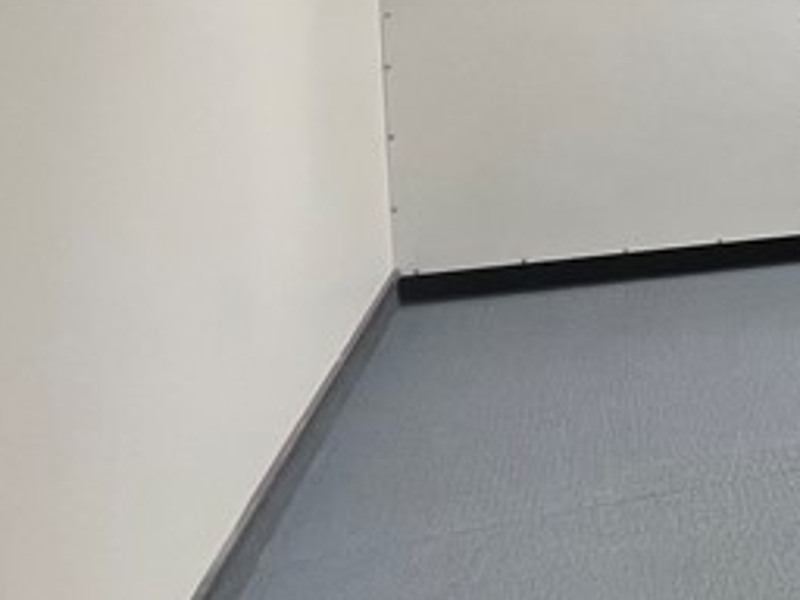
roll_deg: -2.0
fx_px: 1202
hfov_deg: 22.0
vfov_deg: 26.8
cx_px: 1447
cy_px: 31
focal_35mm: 52
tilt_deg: -6.1
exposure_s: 1/120
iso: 64
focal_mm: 1.57
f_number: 1.8
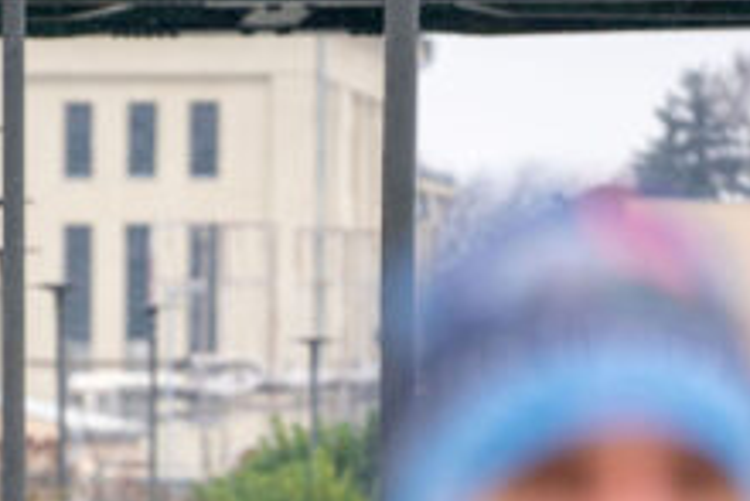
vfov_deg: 1.9
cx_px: -119
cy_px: 750
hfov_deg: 2.9
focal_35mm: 709
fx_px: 14780
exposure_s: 1/500
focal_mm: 200
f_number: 4
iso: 640
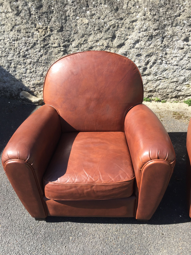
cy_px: 128
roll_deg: +1.4
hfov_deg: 48.2
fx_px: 213
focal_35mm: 29
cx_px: 96
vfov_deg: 61.7
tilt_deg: -34.2
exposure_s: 1/760
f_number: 2.2
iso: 32
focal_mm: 4.15
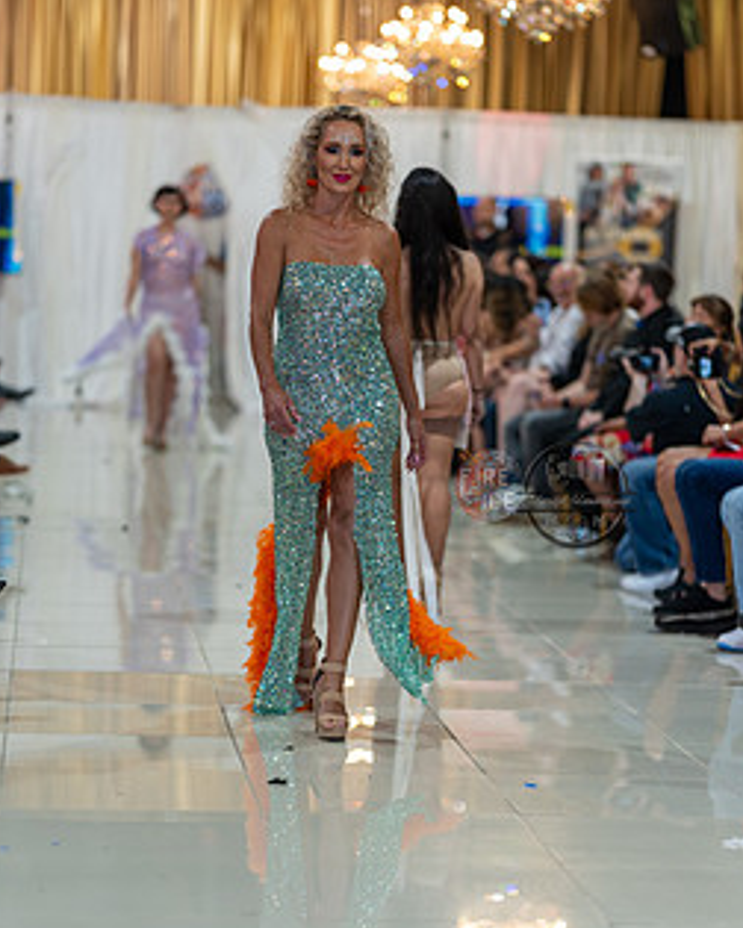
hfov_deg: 13.5
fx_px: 3134
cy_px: 495
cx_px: 324
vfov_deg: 16.9
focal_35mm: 114
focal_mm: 85
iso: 100
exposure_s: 1/160
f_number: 1.4
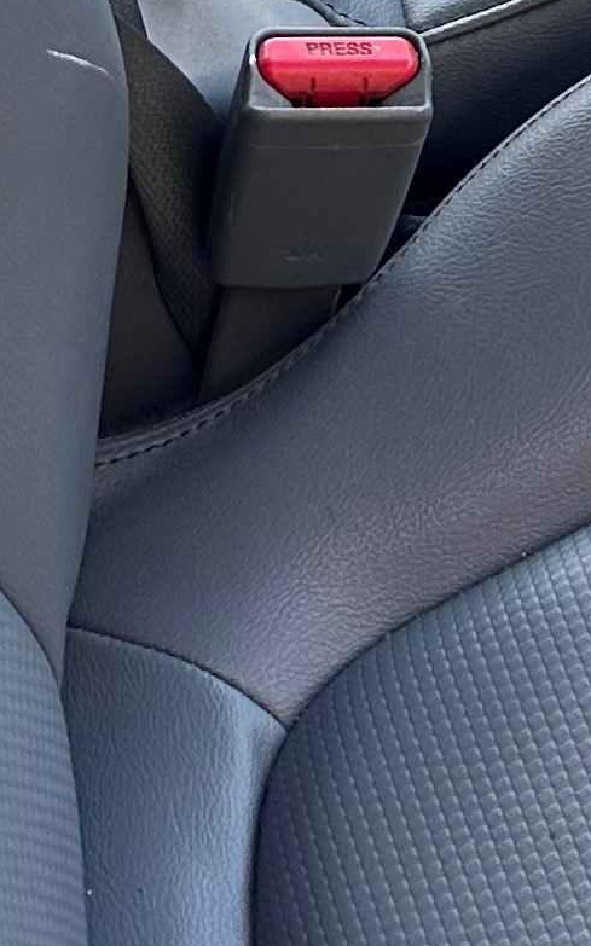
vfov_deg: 14.4
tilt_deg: -23.4
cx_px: 1381
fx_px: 3378
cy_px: -663
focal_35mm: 131
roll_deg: +0.4
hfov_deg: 9.1
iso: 64
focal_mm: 6.86
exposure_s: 1/148
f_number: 1.78
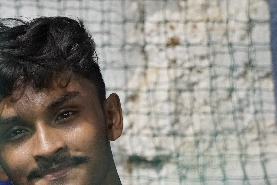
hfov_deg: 6.3
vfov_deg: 4.2
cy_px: 237
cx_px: 114
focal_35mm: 327
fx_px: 2521
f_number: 4.5
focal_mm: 75
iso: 4000
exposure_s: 1/200
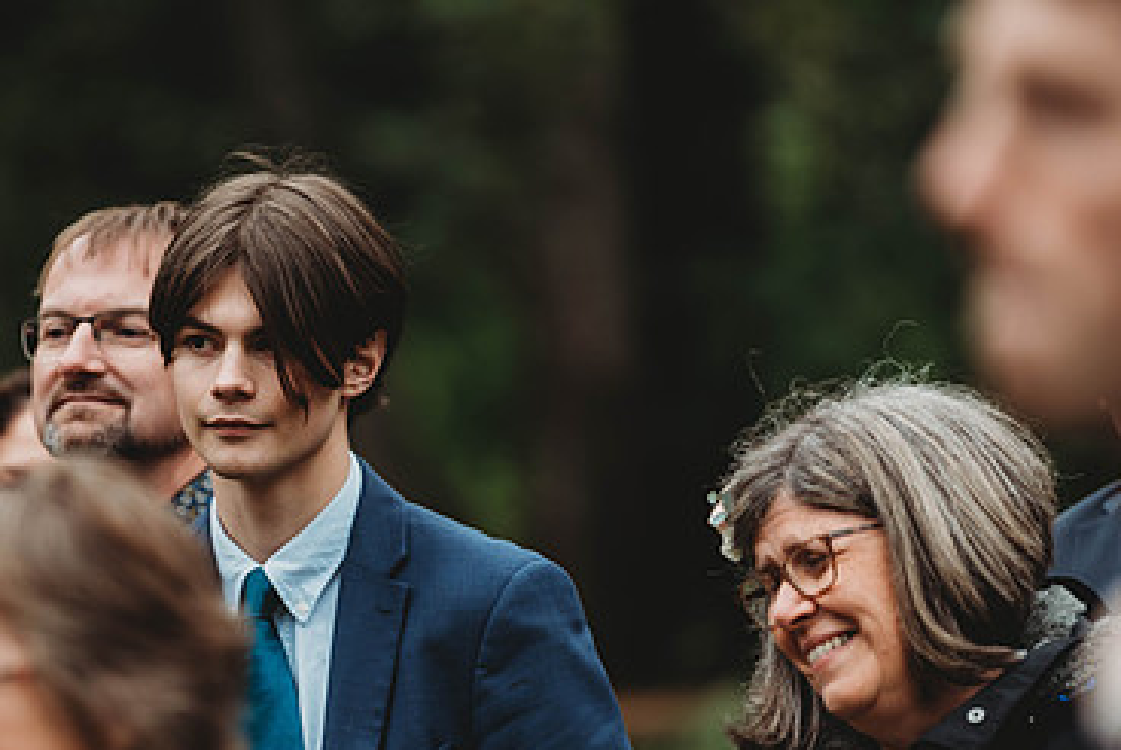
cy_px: 419
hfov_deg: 6.5
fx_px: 9816
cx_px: 347
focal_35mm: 315
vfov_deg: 4.4
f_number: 2.8
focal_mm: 200
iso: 180
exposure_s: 1/160
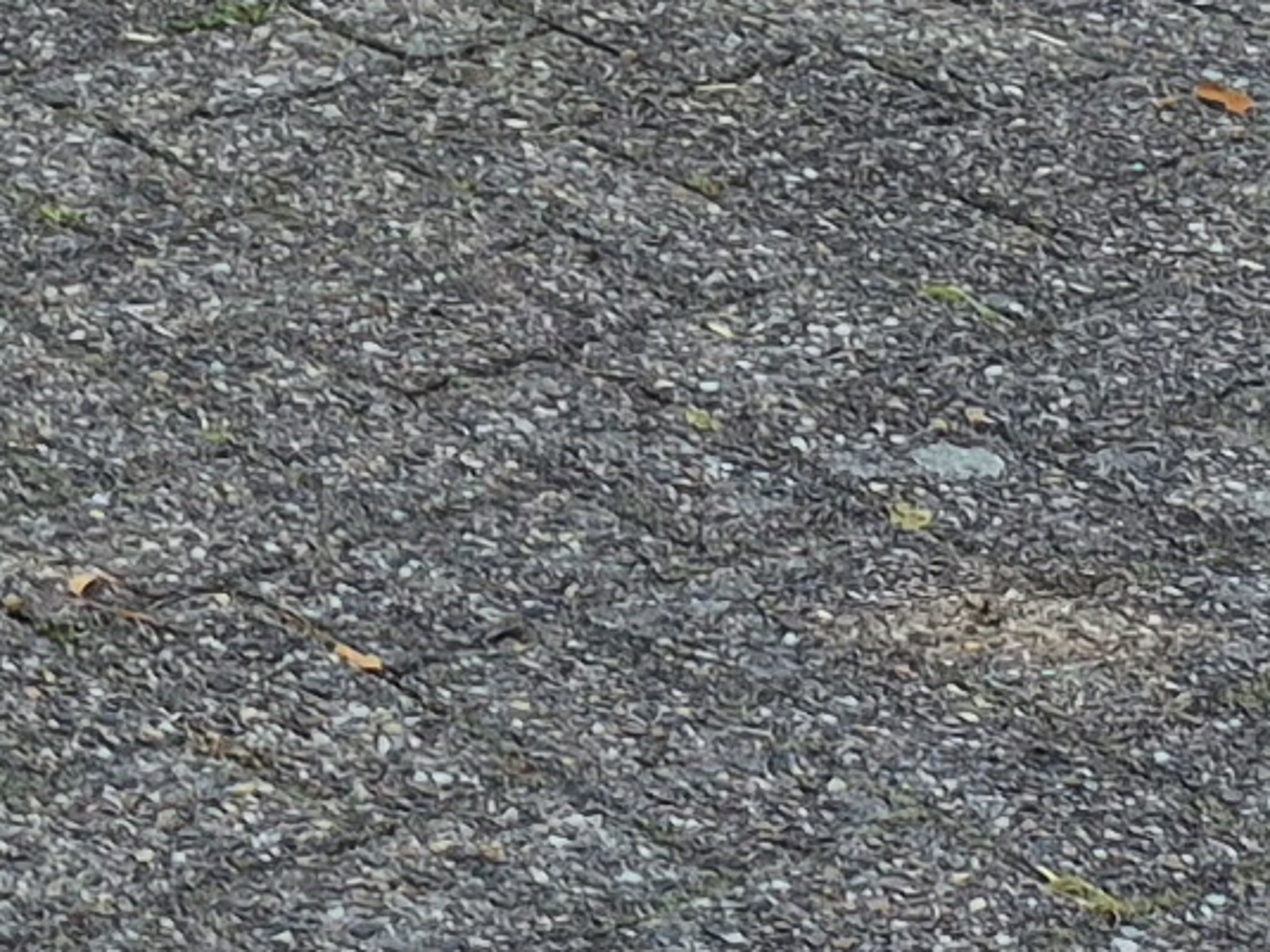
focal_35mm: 172
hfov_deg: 9.7
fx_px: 6309
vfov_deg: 7.1
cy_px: -2505
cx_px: -2060
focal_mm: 5.4
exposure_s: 1/1176
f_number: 1.8
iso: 25
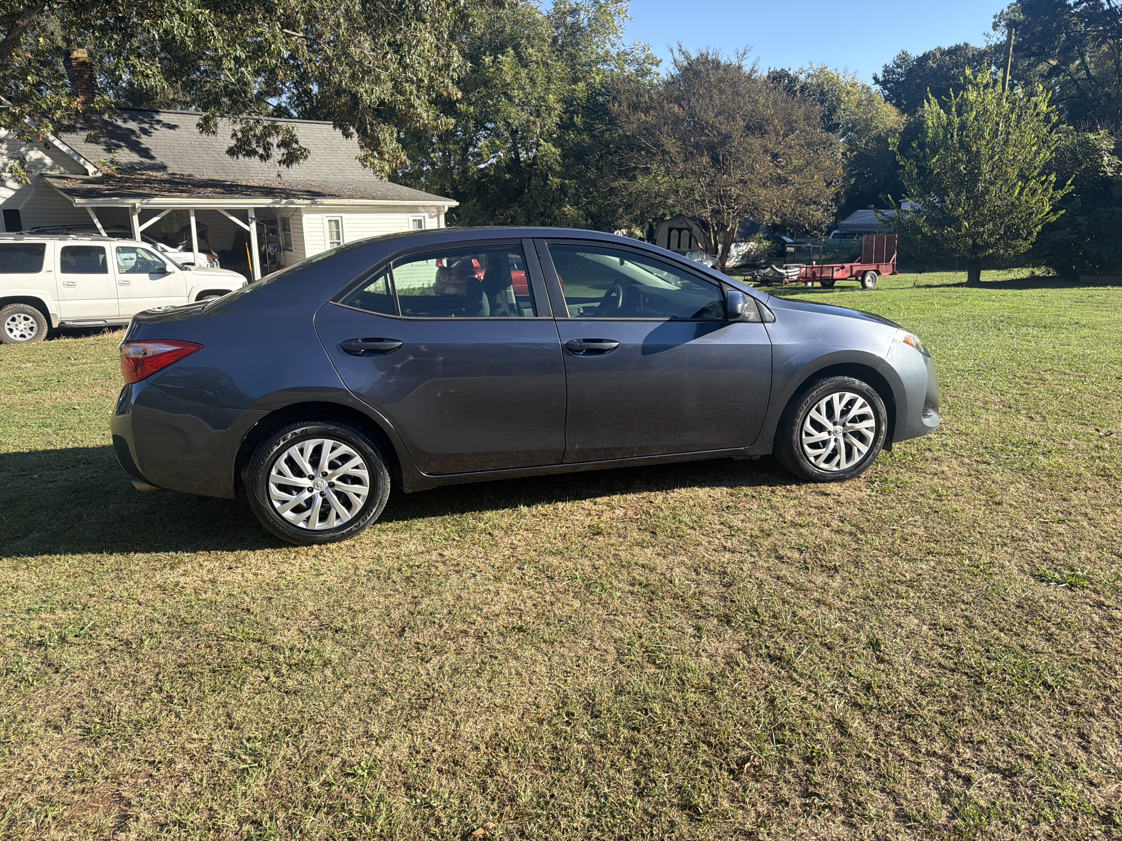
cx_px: 561
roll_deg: +2.2
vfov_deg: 56.8
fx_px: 778
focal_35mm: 24
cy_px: 420
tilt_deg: -9.7
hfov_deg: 71.6
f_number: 1.78
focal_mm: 6.76
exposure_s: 1/2110
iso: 100
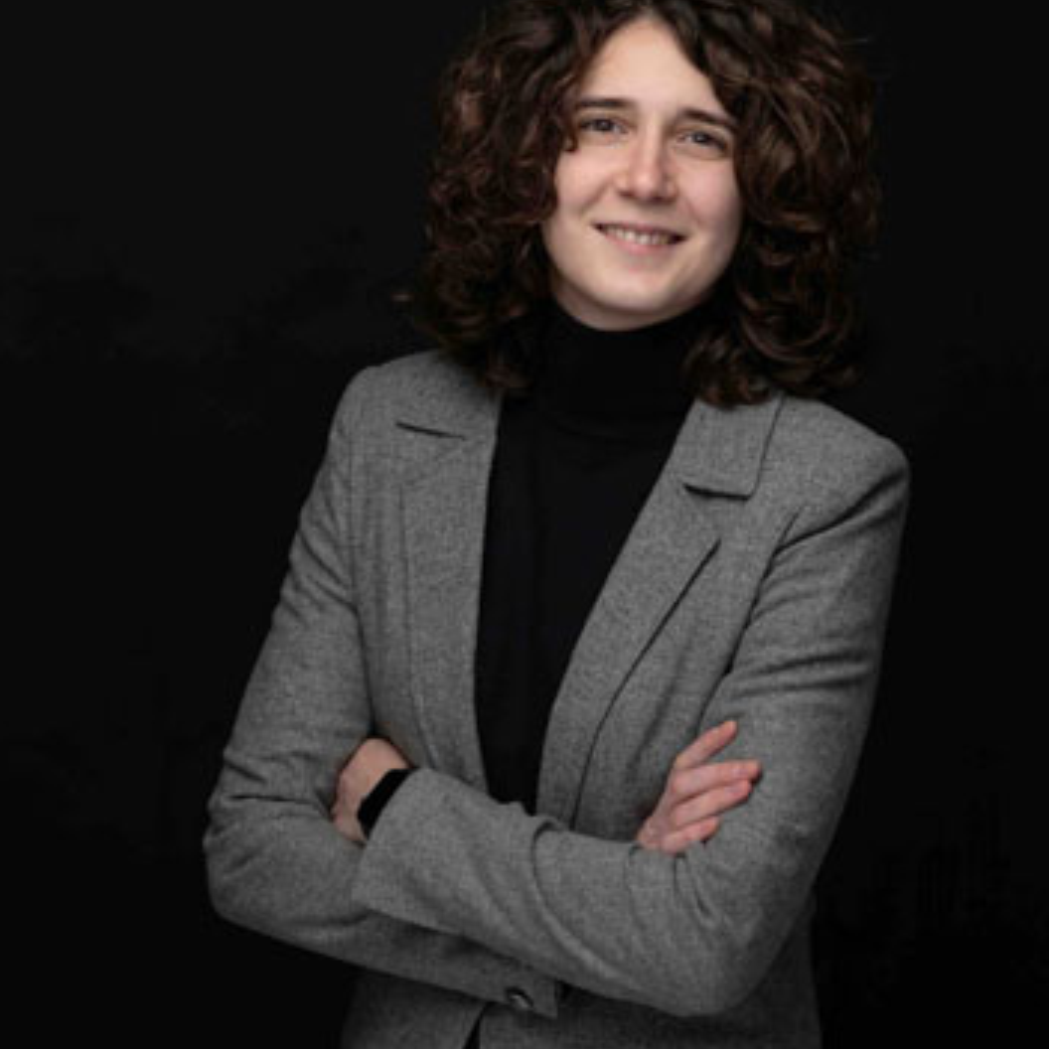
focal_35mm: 123
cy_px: 483
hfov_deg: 14.2
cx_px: 402
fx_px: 4217
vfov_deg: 14.2
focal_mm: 85
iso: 100
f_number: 6.3
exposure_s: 1/200
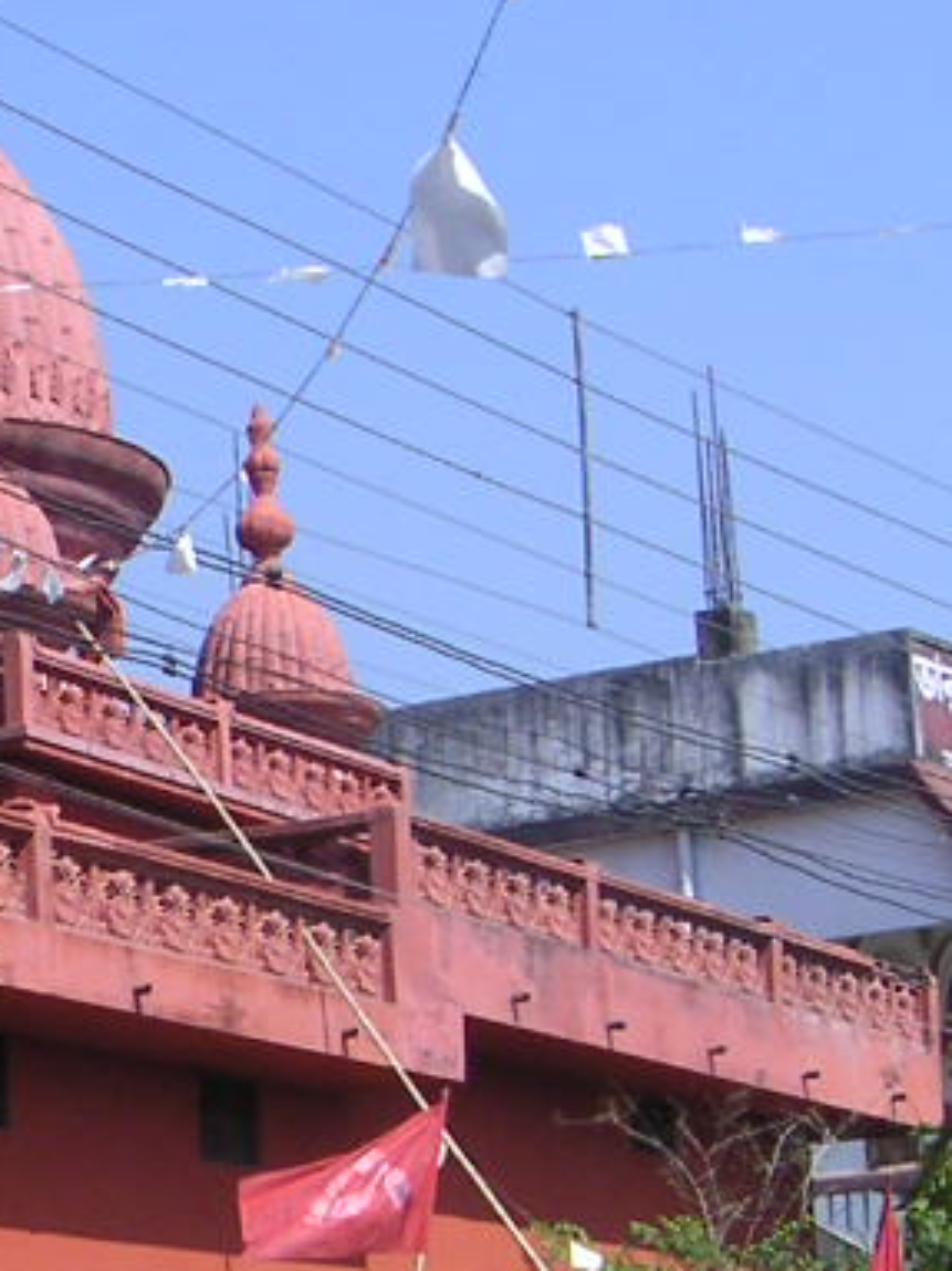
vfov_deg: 15.4
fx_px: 4660
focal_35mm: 127
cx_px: -182
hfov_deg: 11.4
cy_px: 1055
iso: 50
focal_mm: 6
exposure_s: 1/180
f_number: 6.7
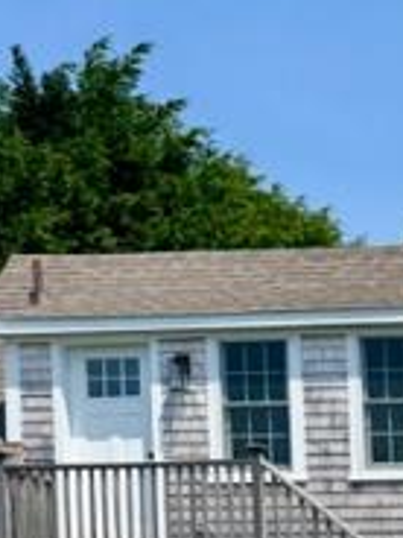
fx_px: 1723
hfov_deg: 11.7
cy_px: 776
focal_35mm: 111
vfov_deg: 16.4
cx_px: 864
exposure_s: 1/5814
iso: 80
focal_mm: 6.76
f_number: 1.78
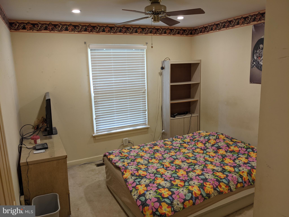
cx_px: 144
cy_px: 108
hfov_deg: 65.3
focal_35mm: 27
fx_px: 225
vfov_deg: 51.4
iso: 54
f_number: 1.73
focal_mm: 4.38
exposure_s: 1/40
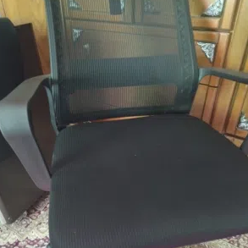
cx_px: 122
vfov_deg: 55.2
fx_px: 235
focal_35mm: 29
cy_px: 151
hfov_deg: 55.6
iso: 8128
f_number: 1.75
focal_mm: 5.25
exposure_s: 1/16.7
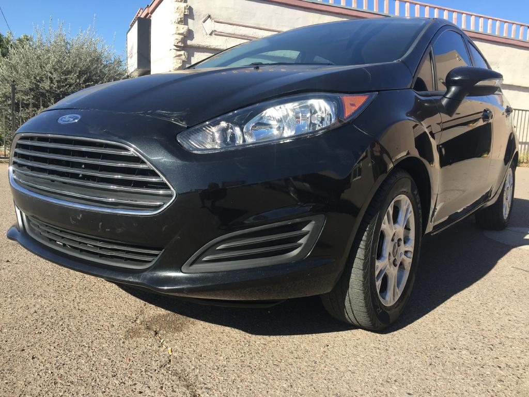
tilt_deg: -8.5
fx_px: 443
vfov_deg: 48.2
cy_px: 198
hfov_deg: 61.7
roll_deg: -3.5
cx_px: 264
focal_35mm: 29
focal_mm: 4.15
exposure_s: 1/942
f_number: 2.2
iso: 32
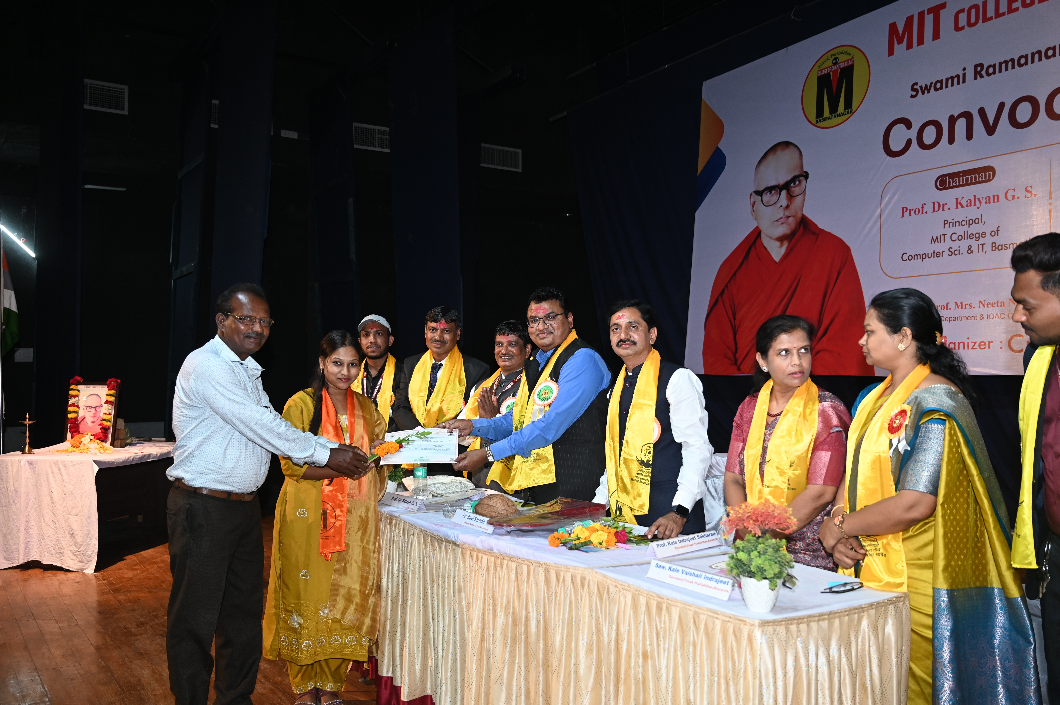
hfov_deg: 61.1
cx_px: 530
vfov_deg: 42.9
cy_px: 352
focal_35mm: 30
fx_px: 897
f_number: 4
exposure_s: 1/160
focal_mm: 30.5
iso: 800
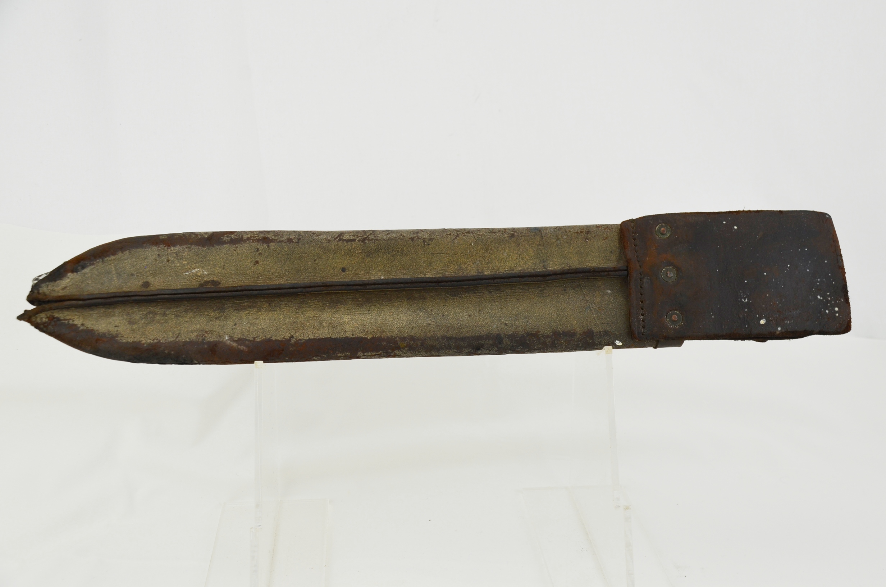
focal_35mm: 48
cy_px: 294
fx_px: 1179
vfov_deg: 28.0
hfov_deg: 41.2
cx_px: 443
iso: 280
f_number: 5.6
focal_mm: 32
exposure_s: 1/125
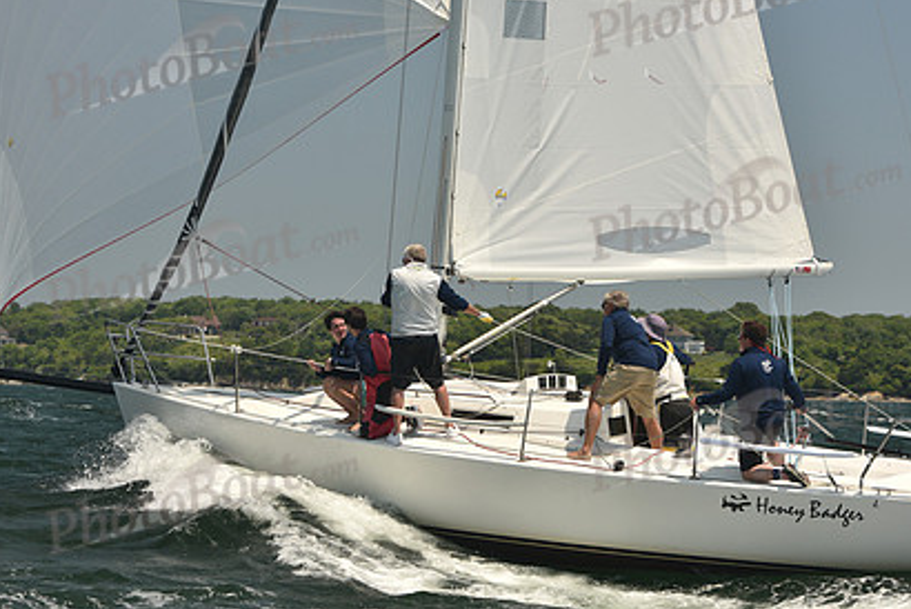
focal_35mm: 99
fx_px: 2507
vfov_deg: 13.8
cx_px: 475
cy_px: 350
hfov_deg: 20.6
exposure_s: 1/640
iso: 250
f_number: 7.1
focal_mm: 70
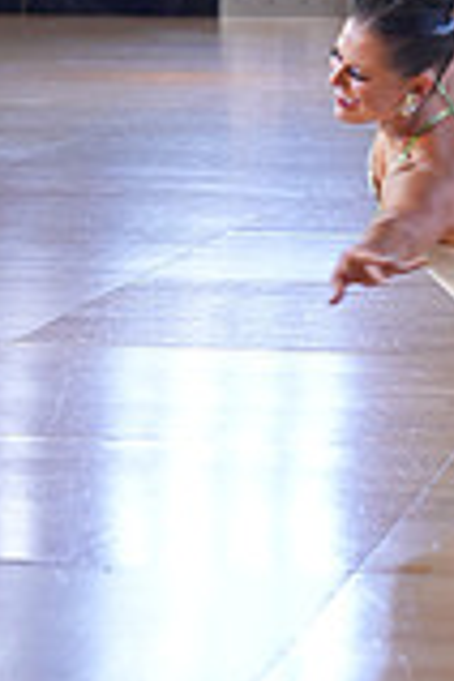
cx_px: 782
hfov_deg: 7.0
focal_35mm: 193
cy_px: -124
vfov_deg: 10.5
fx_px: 3651
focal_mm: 53
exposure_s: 1/500
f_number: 2
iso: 800
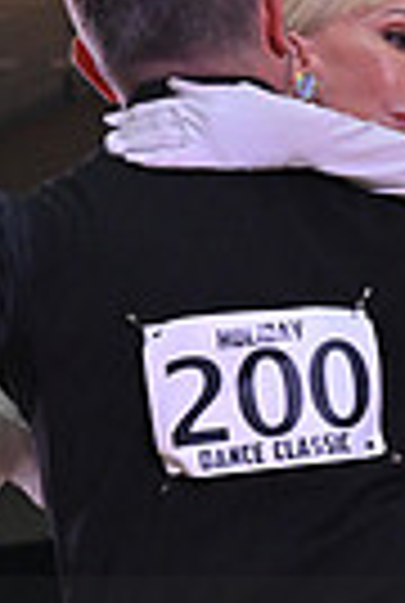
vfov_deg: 9.4
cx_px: 367
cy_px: 729
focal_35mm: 216
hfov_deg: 6.4
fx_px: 3626
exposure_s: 1/400
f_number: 5
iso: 2500
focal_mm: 50
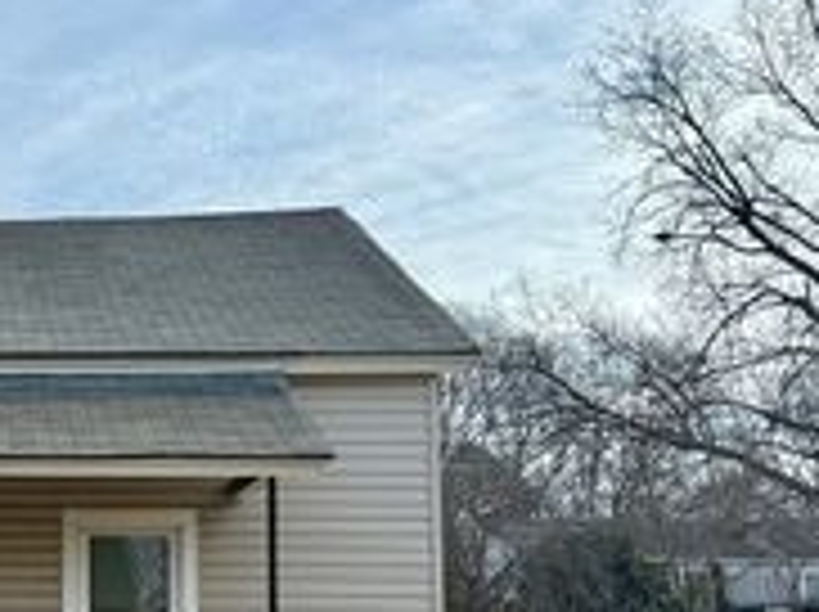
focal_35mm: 66
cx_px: -184
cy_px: 533
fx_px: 1559
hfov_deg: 26.0
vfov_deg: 21.8
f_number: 1.78
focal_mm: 6.76
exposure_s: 1/5714
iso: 80
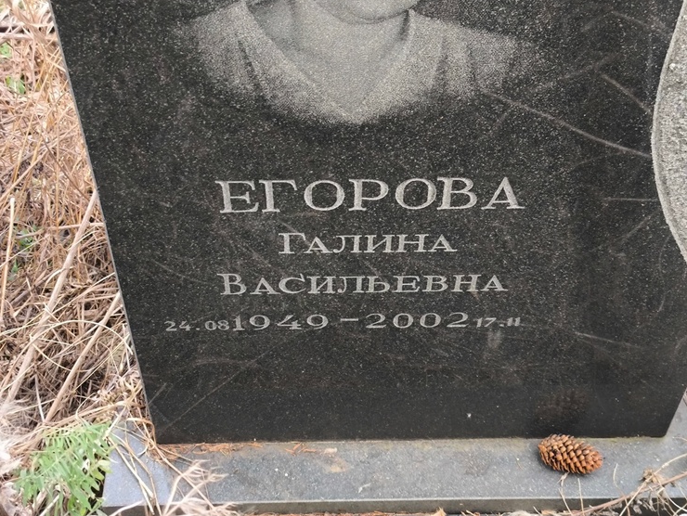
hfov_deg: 35.5
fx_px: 1072
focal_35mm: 54
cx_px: 330
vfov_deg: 27.1
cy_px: 262
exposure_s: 1/60
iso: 250
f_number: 1.7
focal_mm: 4.71
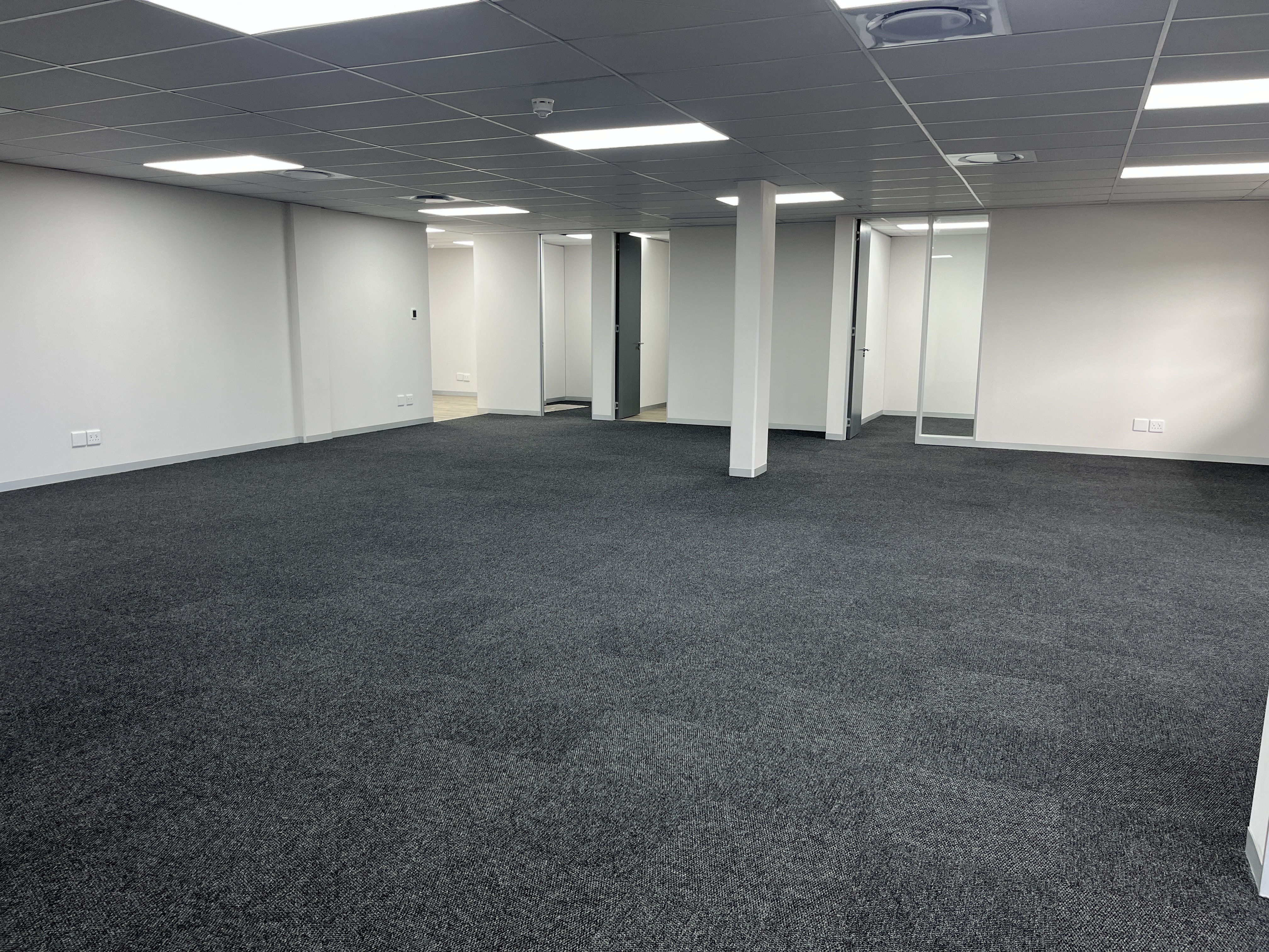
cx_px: 634
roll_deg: -0.8
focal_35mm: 26
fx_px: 953
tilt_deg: -11.2
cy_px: 476
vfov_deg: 53.1
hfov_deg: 67.3
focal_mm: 5.1
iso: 80
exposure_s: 1/100
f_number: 1.6
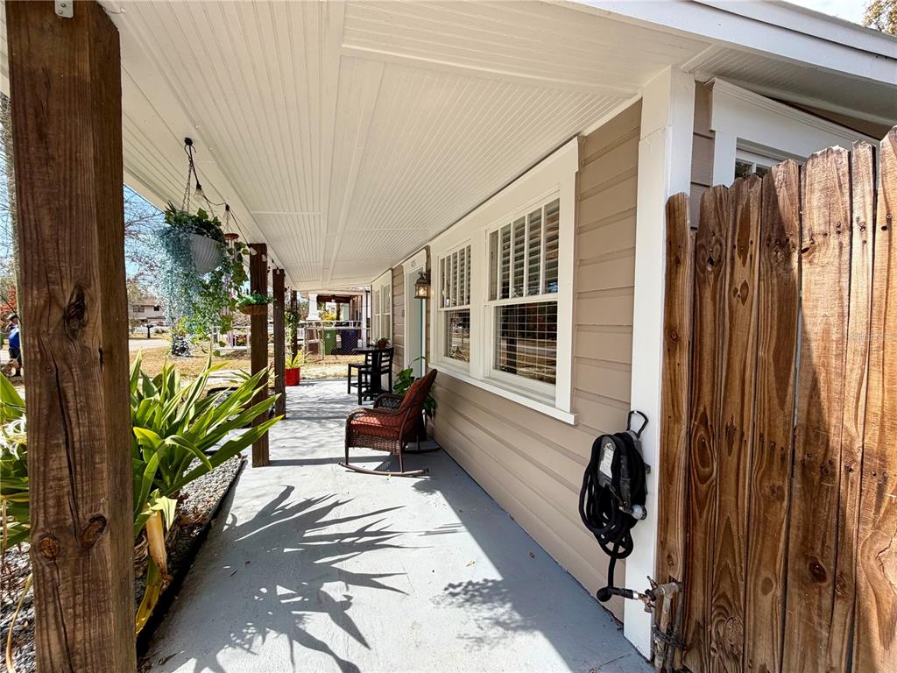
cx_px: 448
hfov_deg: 102.1
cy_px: 336
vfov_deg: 85.7
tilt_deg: -2.3
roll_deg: -0.2
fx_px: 363
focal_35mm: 14
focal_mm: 2.22
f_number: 2.2
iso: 40
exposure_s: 1/672
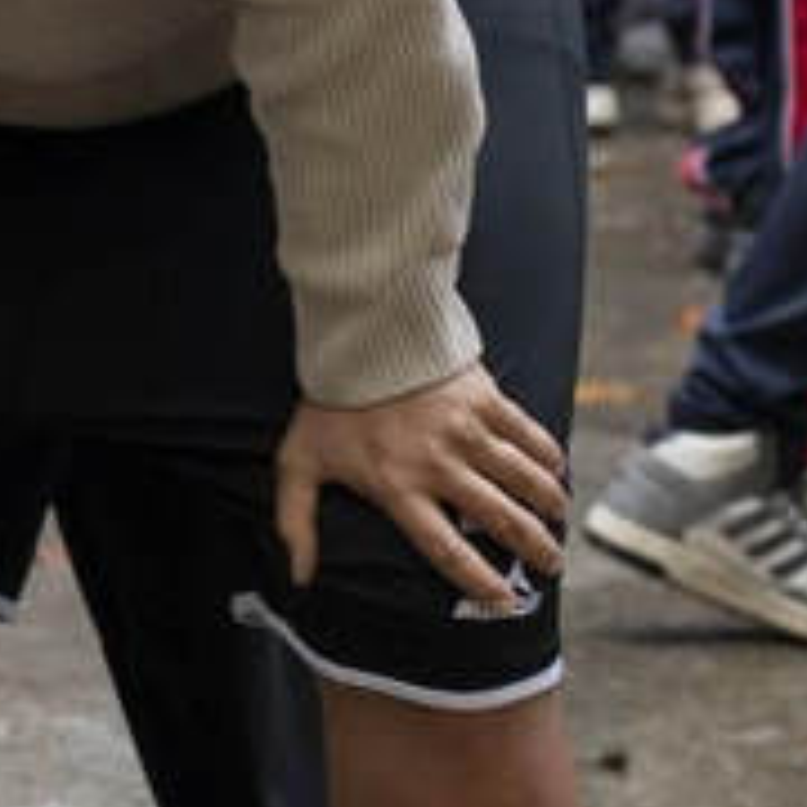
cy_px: -428
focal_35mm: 377
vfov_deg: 4.6
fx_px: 9944
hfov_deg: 4.6
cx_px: -574
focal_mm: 50
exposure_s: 1/100
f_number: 2.8
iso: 200
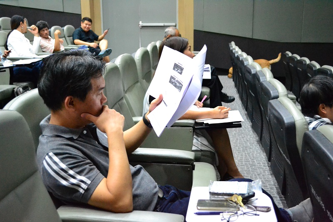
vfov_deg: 34.2
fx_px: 361
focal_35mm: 39
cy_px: 111
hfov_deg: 49.6
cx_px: 166
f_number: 4.2
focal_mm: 26
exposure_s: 1/30
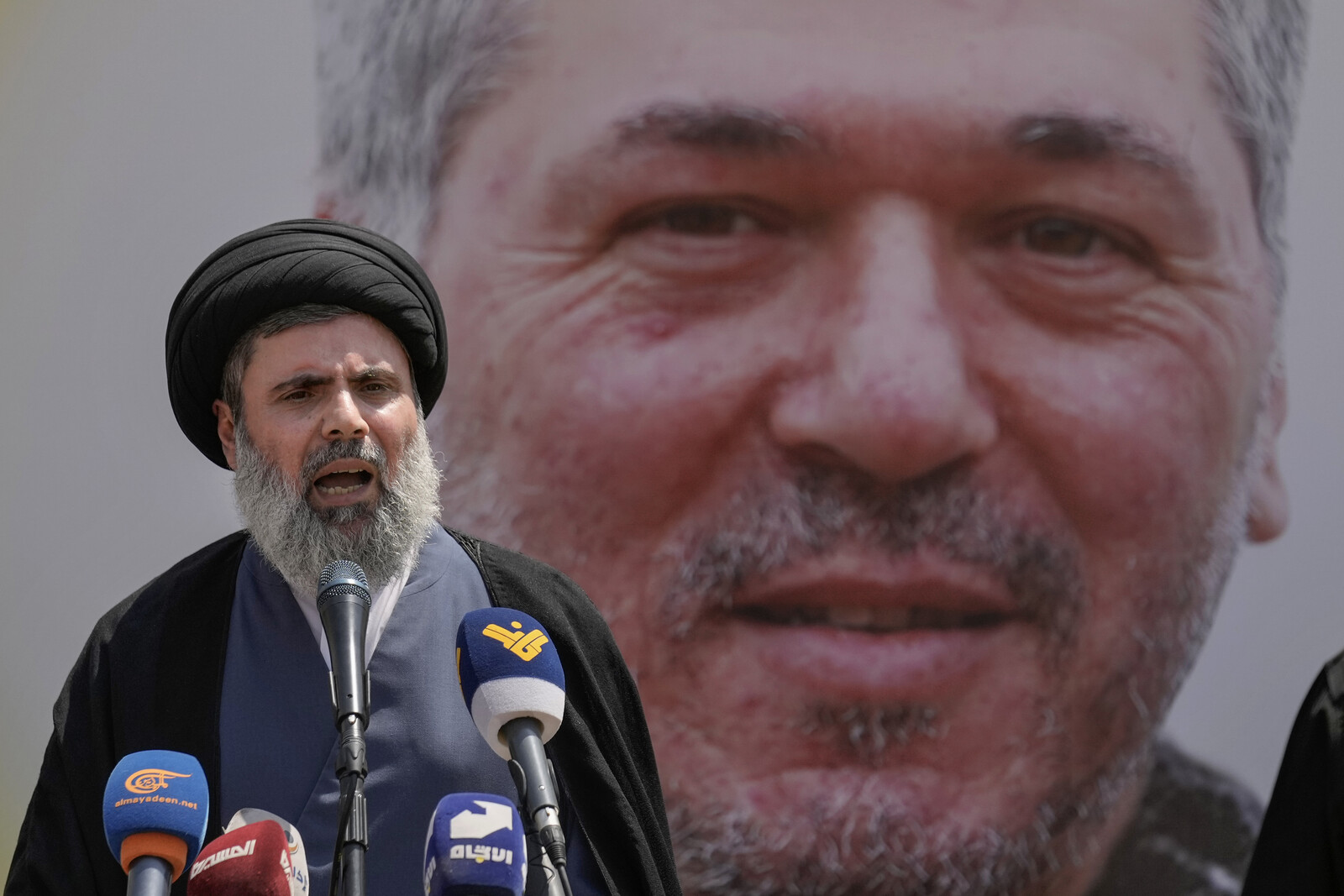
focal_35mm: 200
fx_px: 7467
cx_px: 672
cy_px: 448
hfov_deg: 10.3
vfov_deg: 6.9
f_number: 3.2
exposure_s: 1/6400
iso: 500
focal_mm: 200
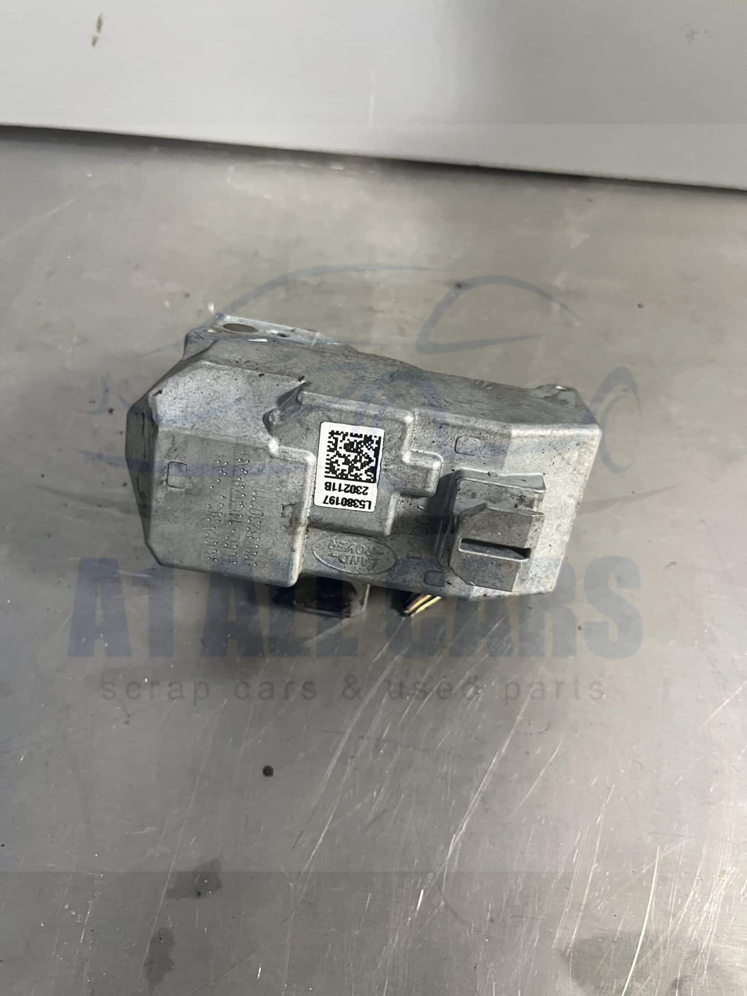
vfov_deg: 67.3
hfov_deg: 53.1
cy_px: 498
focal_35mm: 26
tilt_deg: -60.1
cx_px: 374
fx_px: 748
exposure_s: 1/50
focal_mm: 5.1
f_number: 1.6
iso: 400
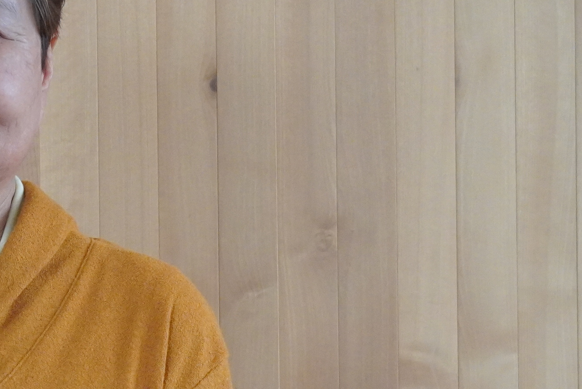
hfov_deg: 12.7
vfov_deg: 8.7
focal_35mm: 159
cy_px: 270
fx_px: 2566
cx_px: -72
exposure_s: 1/160
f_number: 4.5
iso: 3200
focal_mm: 33
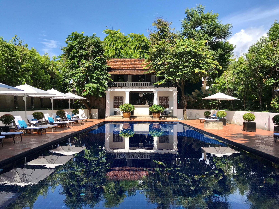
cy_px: 104
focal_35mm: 28
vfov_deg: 49.7
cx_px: 140
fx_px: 226
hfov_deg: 63.4
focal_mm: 3.99
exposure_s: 1/1429
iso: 20
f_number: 1.8
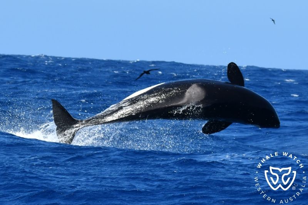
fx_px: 1924
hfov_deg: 9.2
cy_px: 102
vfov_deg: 6.1
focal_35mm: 225
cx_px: 154
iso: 400
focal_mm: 150
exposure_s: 1/2000
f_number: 7.1
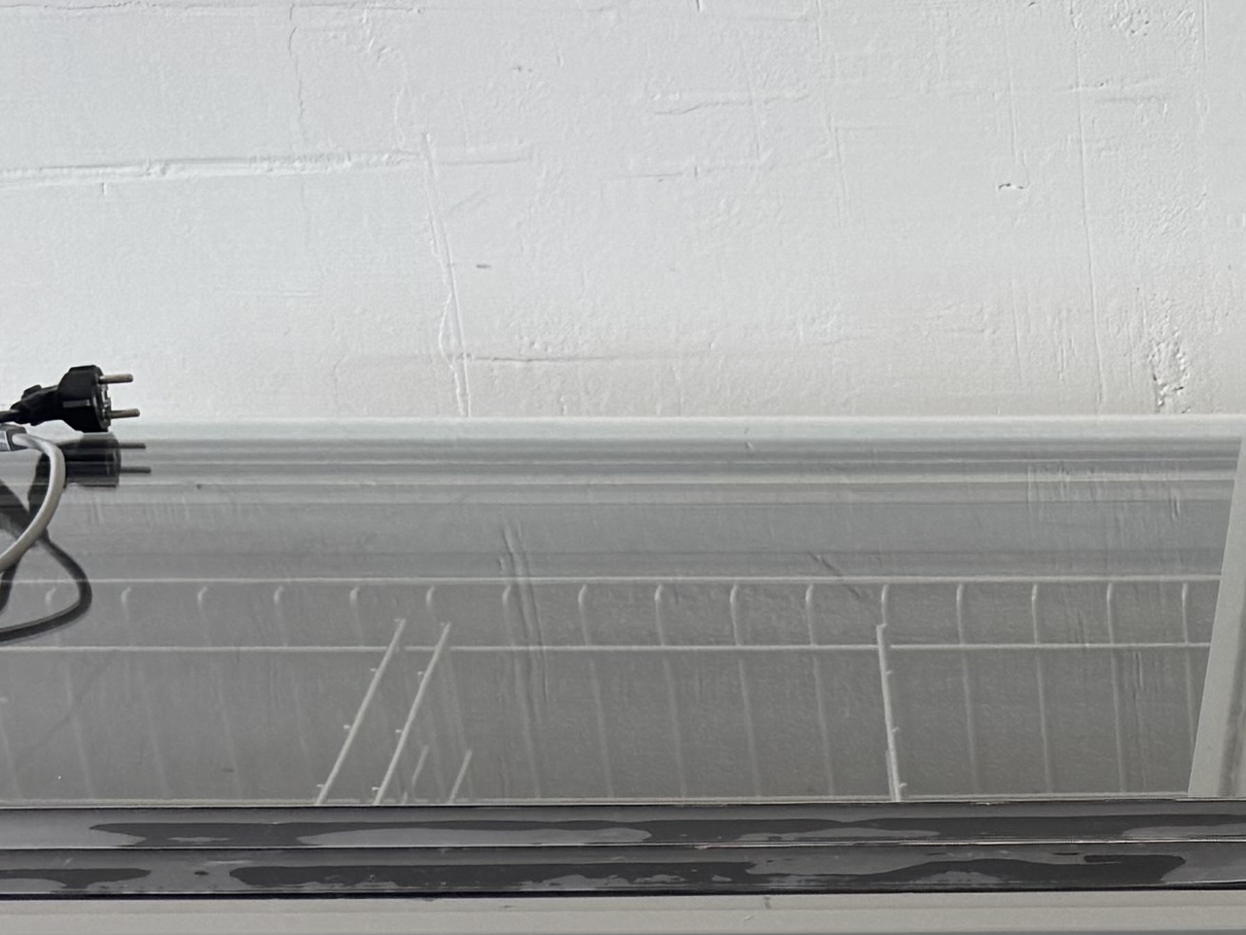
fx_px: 3852
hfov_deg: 17.6
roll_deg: +1.3
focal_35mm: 107
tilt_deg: -29.6
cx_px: 1452
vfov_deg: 13.4
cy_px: 1205
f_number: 1.78
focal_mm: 6.76
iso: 64
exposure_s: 1/121
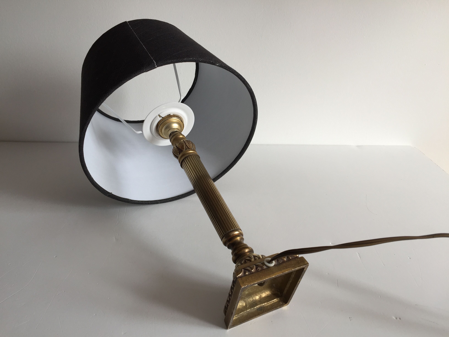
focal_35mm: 29
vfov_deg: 48.2
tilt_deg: -25.7
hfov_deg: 61.7
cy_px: 168
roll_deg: +0.2
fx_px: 376
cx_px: 224
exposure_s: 1/100
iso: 32
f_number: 2.2
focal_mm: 4.15
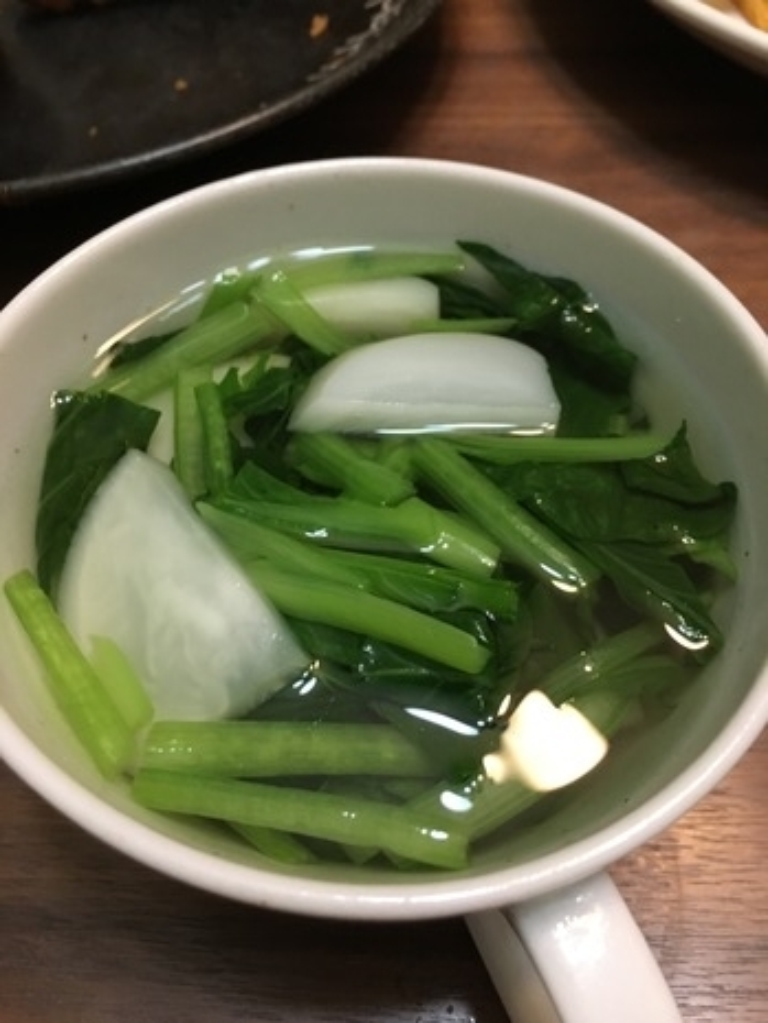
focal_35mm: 29
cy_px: 512
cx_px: 384
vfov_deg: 61.6
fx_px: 857
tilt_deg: -56.1
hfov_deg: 48.2
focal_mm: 4.15
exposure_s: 1/17
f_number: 2.2
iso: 200
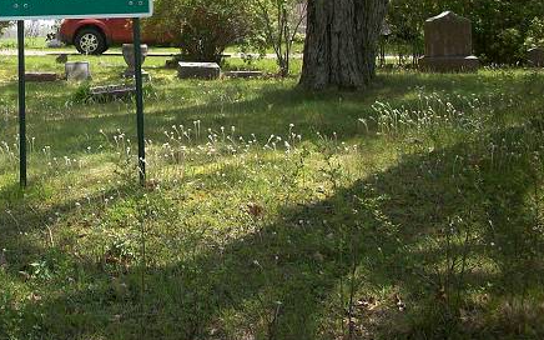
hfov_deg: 27.7
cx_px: 65
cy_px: 9
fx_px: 1067
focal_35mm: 72
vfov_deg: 17.7
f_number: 2.8
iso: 80
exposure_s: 1/550
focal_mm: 6.2
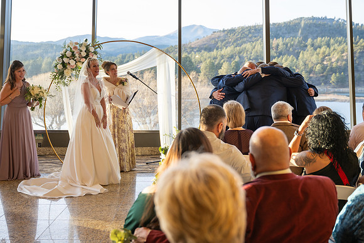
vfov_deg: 28.9
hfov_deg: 42.2
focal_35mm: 47
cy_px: 142
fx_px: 471
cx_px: 200
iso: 200
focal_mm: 35
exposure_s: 1/100
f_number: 2.8
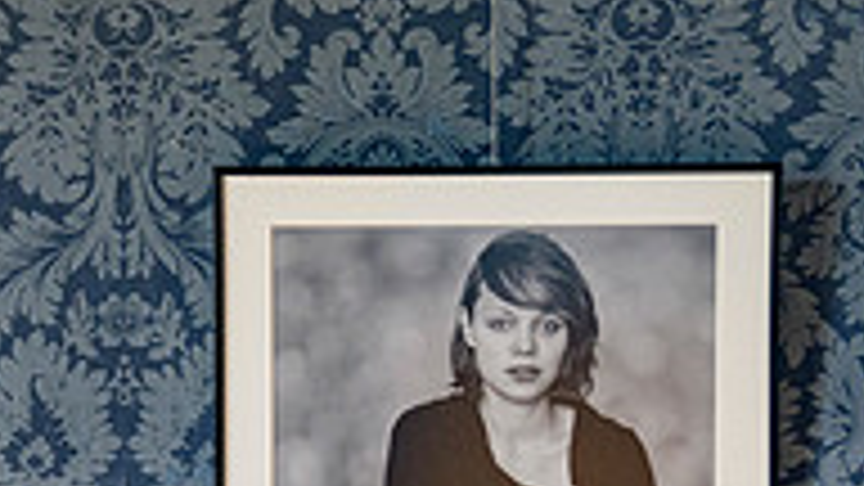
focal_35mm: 137
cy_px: 433
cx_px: 18
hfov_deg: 15.4
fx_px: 3139
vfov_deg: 8.8
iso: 1250
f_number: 2.8
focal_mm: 36
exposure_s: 1/80
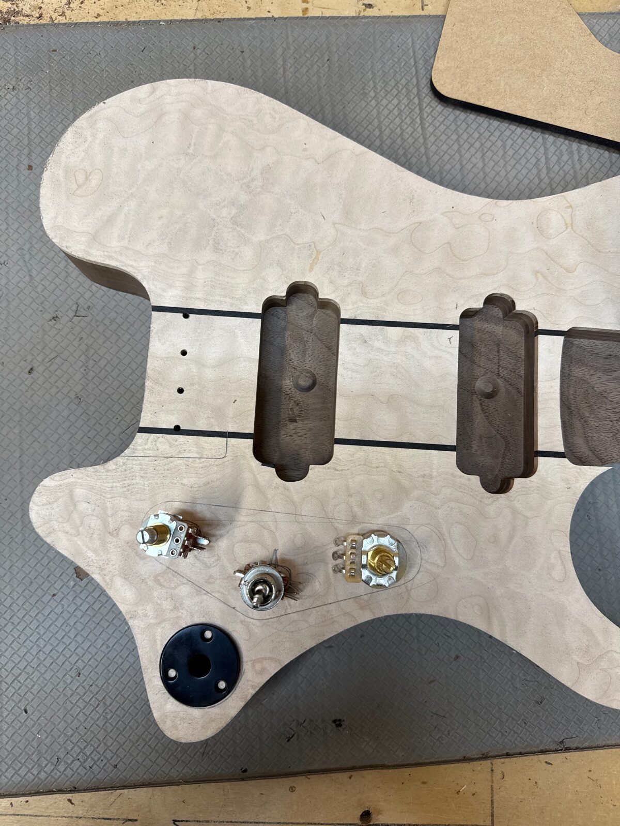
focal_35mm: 24
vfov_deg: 71.6
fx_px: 573
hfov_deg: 56.8
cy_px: 413
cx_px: 310
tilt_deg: -81.4
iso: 125
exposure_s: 1/120
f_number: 1.78
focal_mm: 6.76
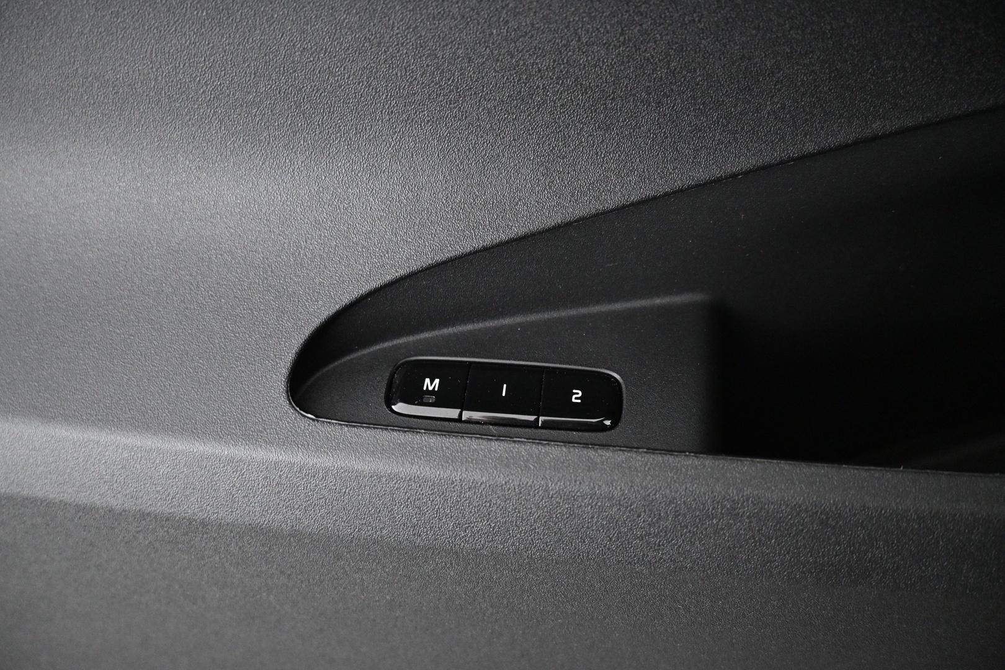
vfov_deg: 53.1
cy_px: 335
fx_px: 670
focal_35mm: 24
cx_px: 502
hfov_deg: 73.7
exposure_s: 1/30
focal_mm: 16
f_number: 3.5
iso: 4000
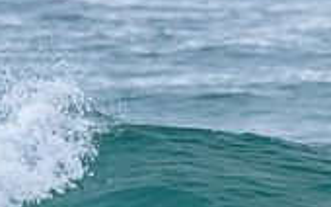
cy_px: 272
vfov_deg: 0.6
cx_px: 56
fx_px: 19625
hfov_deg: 1.0
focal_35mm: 2177
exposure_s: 1/2000
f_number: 11
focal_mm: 610
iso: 1600
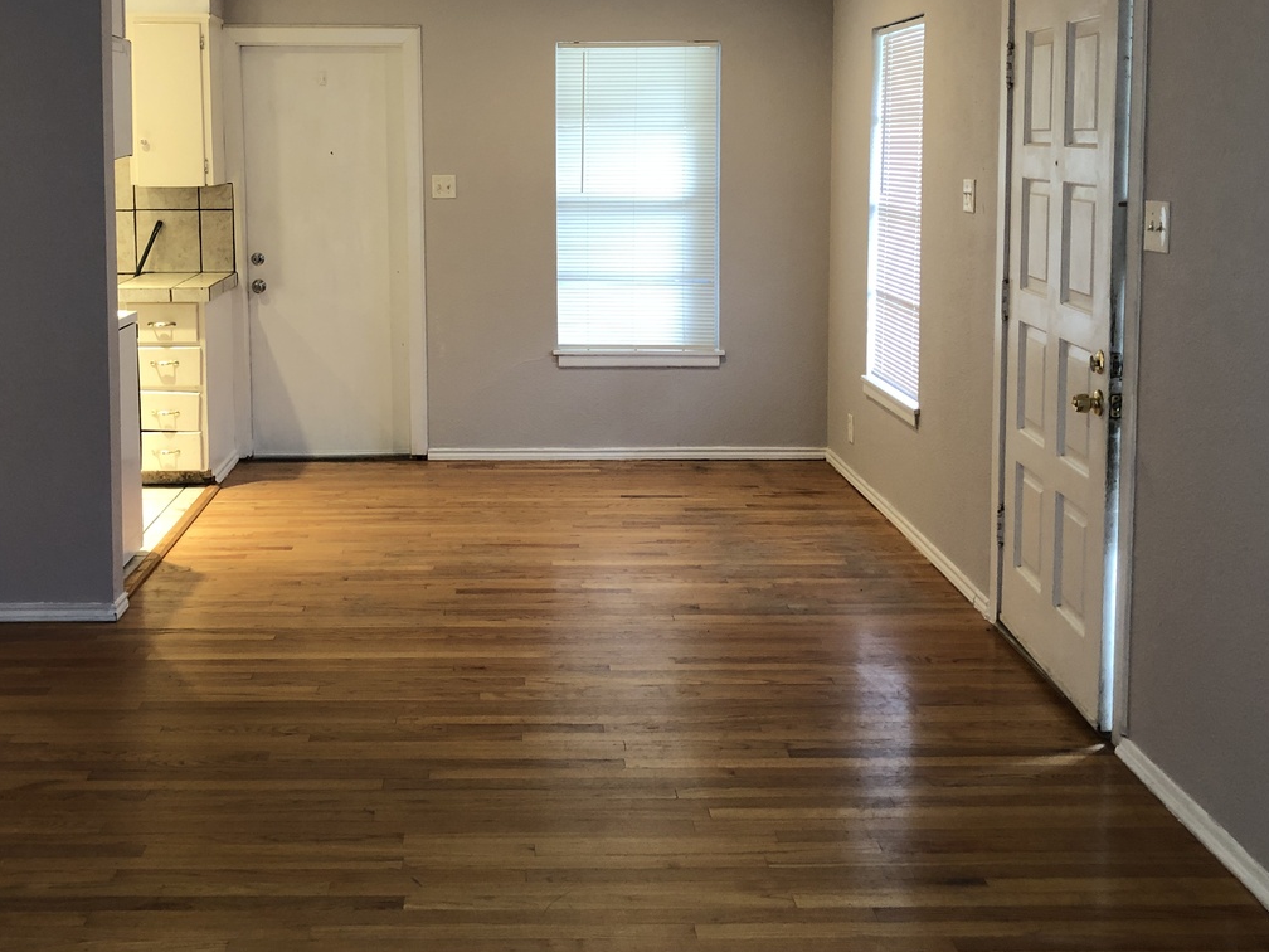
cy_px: 314
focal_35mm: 40
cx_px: 540
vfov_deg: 35.6
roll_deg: -0.8
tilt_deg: -6.2
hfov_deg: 46.7
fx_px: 1466
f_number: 1.8
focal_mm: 3.99
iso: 40
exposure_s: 1/15
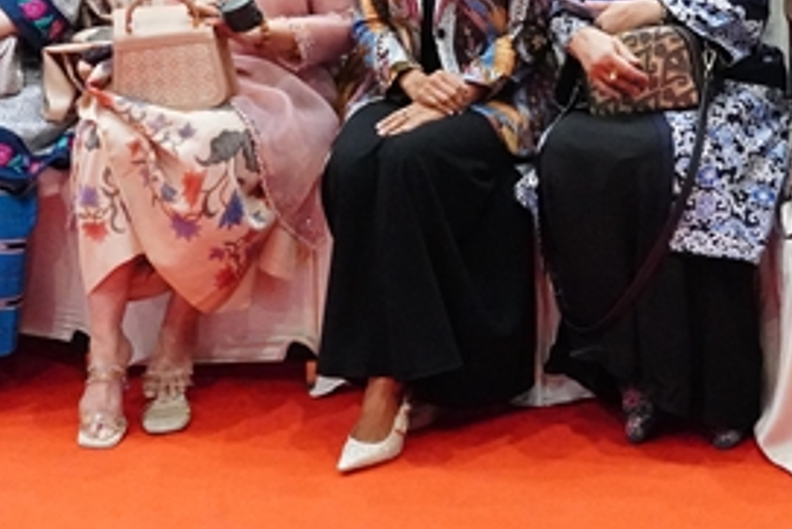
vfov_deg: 14.5
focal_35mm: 92
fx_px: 2025
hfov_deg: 21.9
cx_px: 605
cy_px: -75
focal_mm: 26
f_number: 4
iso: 12800
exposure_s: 1/400
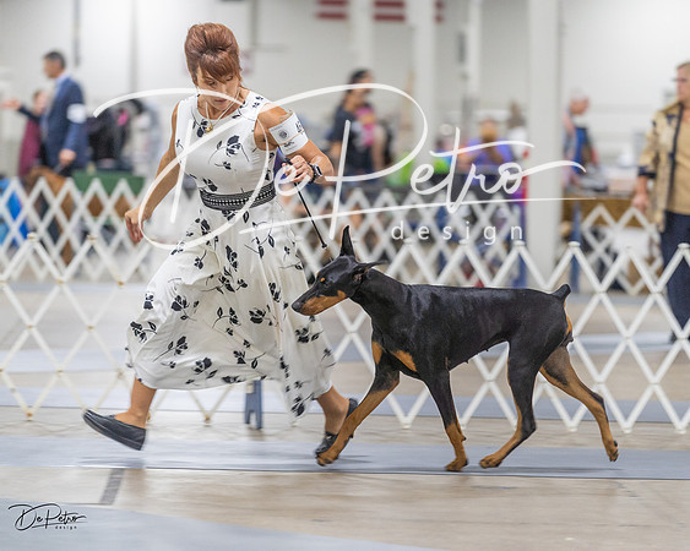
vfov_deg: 8.7
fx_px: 3632
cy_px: 276
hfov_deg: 10.9
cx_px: 345
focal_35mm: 178
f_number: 2.8
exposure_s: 1/160
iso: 2000
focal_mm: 158
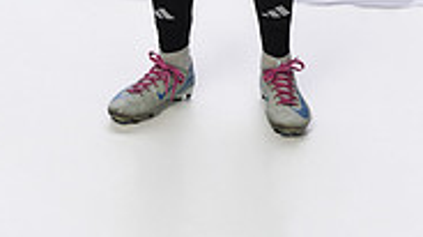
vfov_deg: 7.5
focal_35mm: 154
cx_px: 239
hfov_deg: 14.0
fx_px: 1725
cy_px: -276
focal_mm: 60
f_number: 8
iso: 800
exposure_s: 1/250
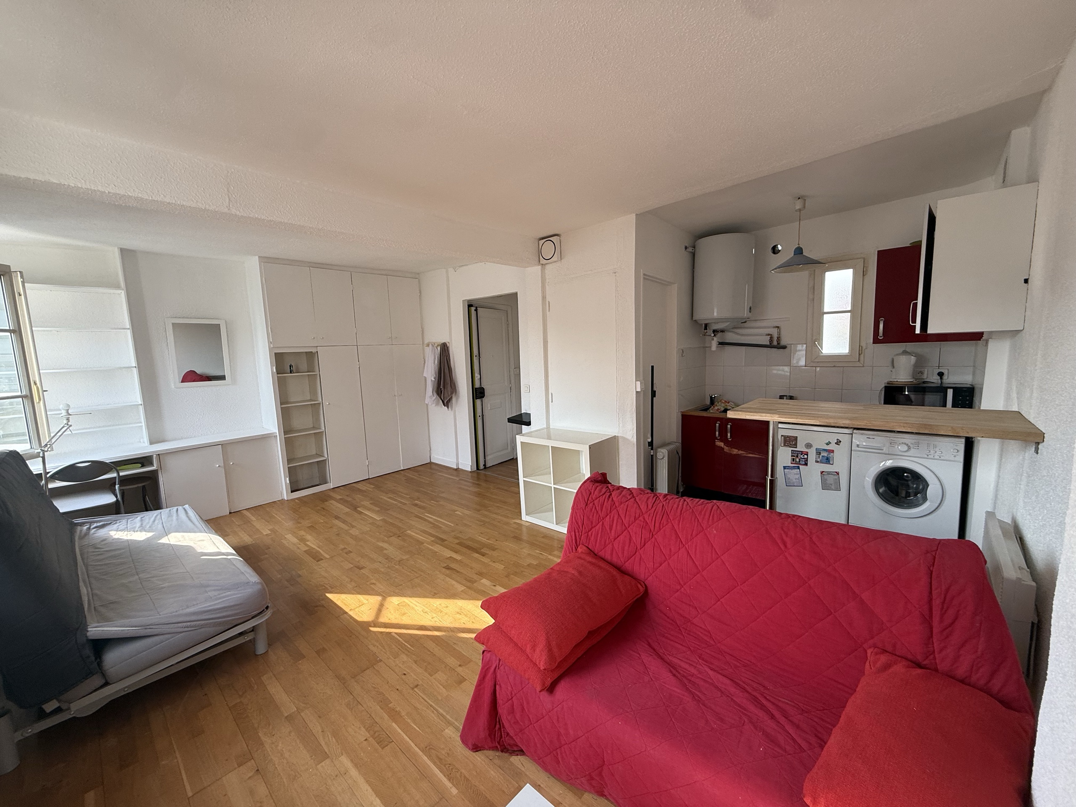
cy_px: 404
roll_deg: +1.7
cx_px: 538
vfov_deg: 85.7
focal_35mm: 14
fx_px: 435
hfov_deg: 102.1
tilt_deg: -7.0
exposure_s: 1/99
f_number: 2.2
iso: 64
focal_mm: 2.22
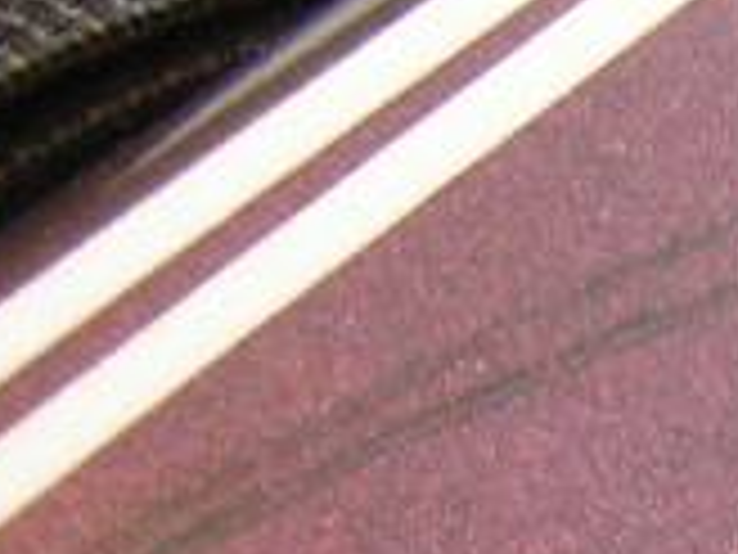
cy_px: 522
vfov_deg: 8.4
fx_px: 3752
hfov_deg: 9.9
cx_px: 1737
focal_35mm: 176
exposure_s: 1/5.6
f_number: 2.6
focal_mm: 4.7
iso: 123
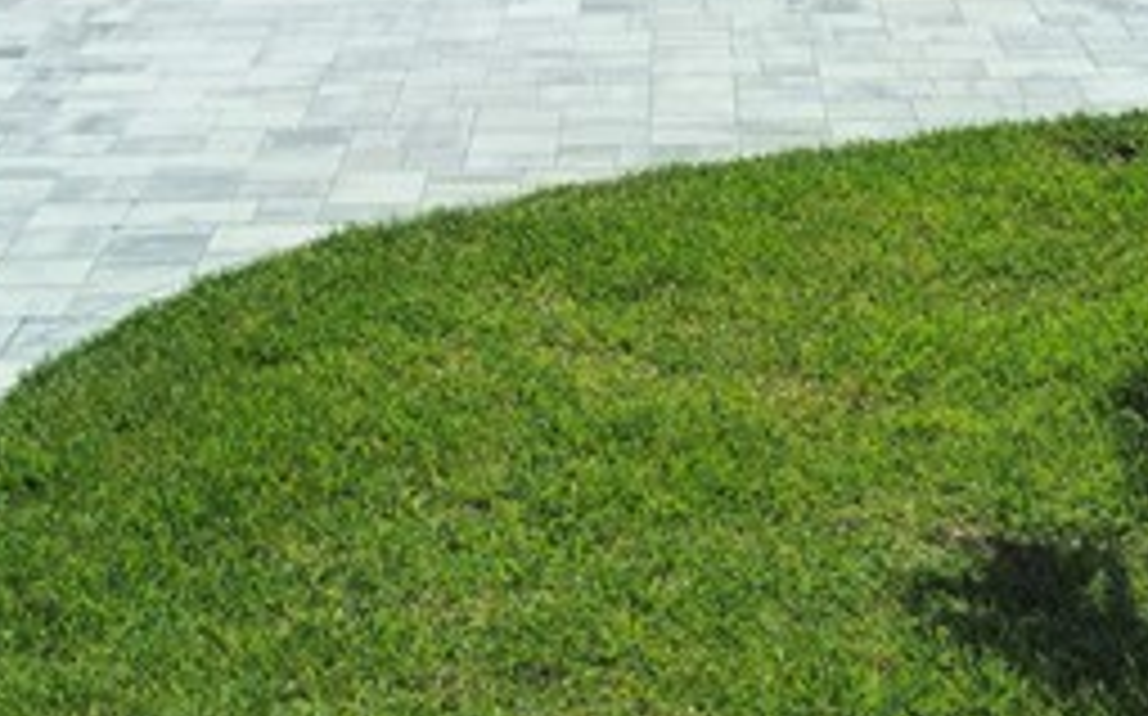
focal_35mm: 98
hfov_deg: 21.2
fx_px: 3064
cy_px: -68
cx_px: 585
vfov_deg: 13.1
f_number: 1.8
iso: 25
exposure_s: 1/3988
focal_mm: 5.4
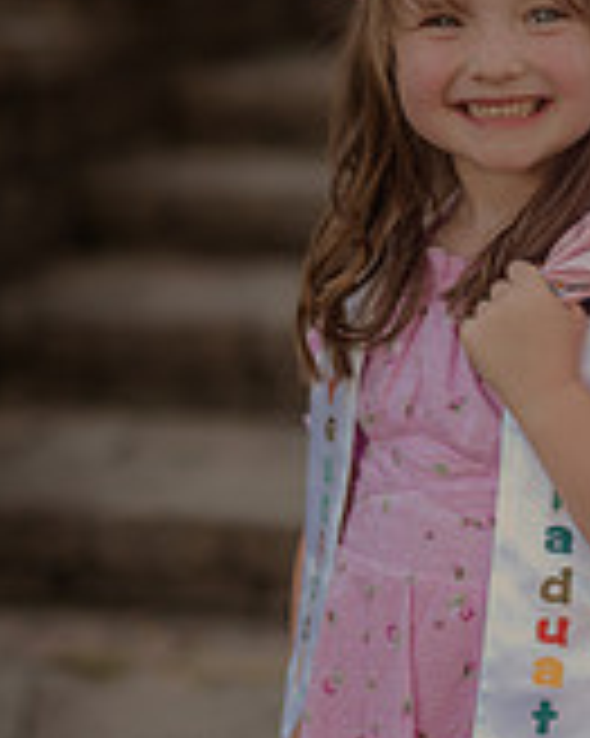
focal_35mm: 129
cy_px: 374
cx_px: 588
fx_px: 2818
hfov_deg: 11.8
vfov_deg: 14.9
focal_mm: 50
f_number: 2
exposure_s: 1/250
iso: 80
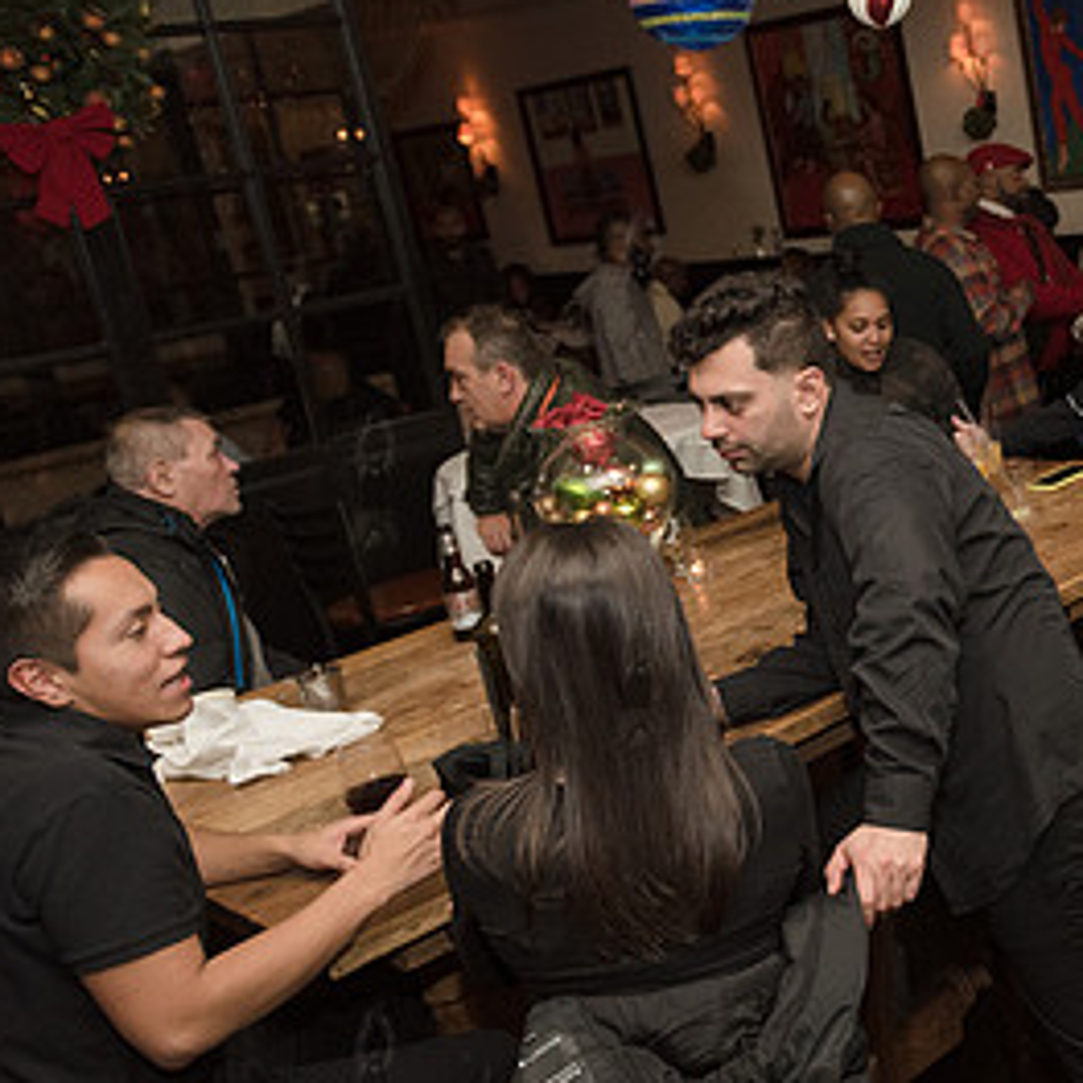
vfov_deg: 37.5
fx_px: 1593
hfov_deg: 33.2
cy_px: 476
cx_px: 1169
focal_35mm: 45
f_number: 4.5
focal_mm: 24
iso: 2000
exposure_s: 1/250
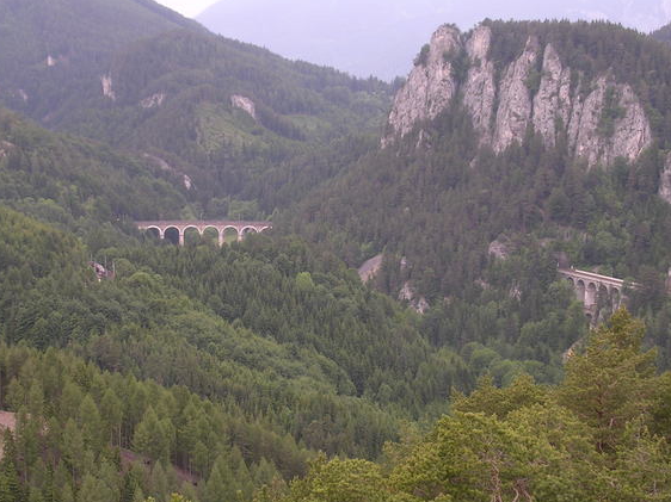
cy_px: 223
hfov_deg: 23.8
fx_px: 1589
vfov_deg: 18.0
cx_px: 291
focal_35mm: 82
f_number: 3.7
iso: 100
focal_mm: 10.9
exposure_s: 1/145
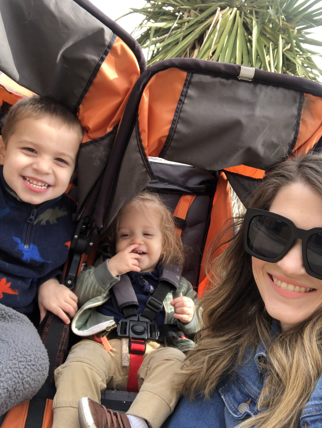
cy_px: 214
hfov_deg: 44.2
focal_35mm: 32
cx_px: 161
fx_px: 396
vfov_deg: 56.8
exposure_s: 1/141
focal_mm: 2.87
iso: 20
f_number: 2.2
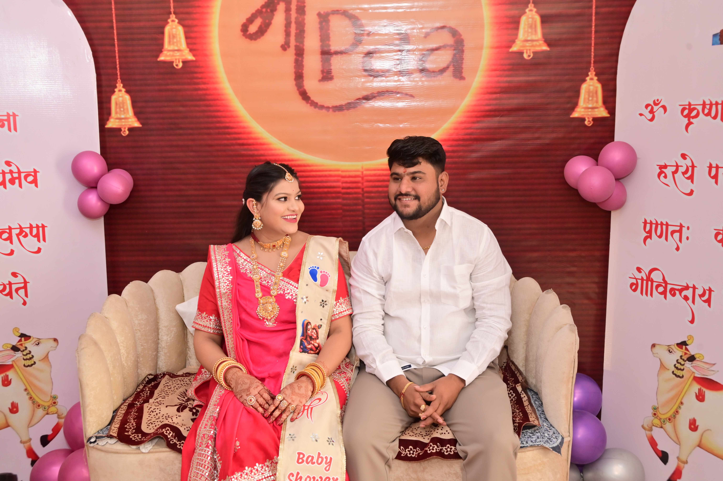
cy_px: 240
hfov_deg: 51.9
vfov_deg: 35.9
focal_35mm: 37
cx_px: 362
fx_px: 743
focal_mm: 37
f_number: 7.1
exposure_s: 1/125
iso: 1250
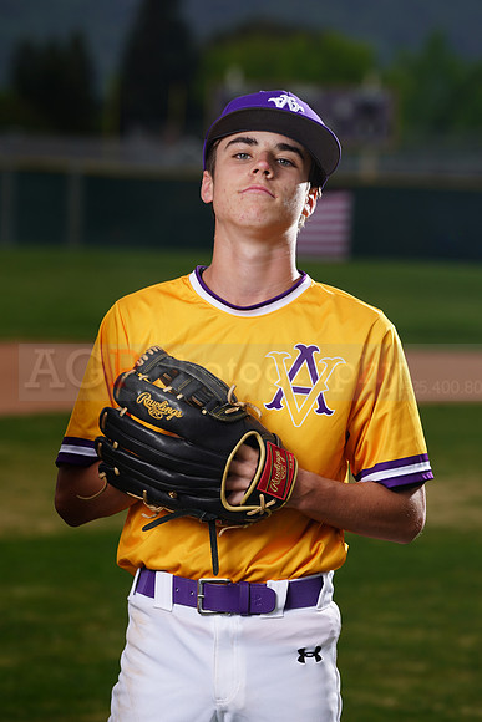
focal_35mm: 218
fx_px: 4375
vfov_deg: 9.4
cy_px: 361
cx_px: 241
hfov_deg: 6.3
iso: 100
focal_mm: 218
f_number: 8
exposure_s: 1/250
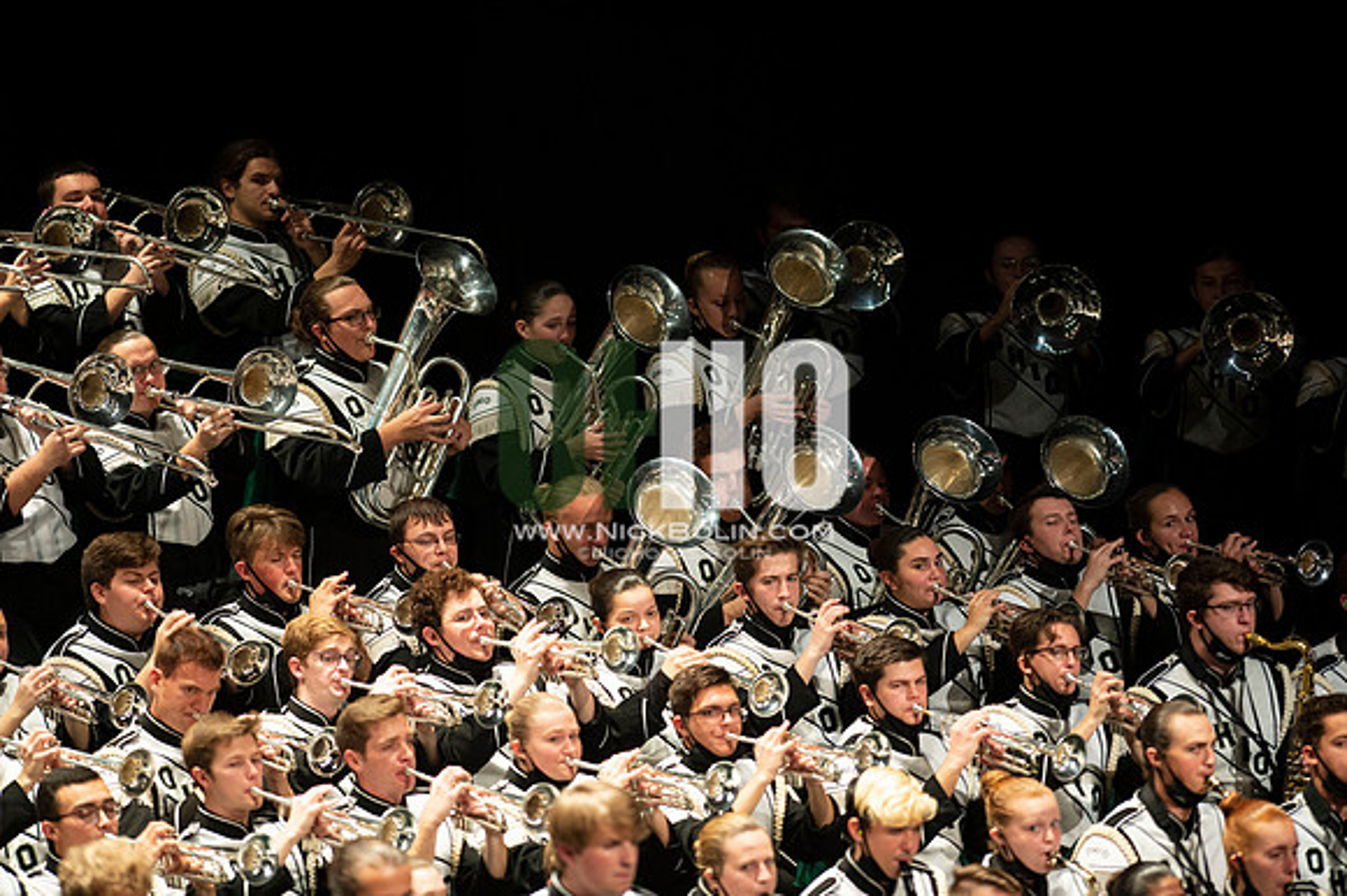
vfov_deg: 4.6
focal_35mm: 300
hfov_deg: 6.9
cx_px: 674
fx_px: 11218
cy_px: 448
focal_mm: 300
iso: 3200
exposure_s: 1/500
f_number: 2.8
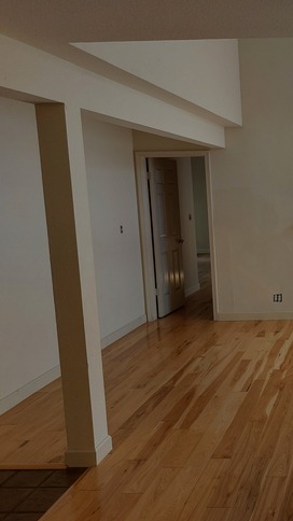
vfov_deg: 55.3
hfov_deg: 28.9
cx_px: 342
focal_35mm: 36
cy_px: 255
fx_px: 498
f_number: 1.8
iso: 40
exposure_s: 1/100
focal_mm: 5.23
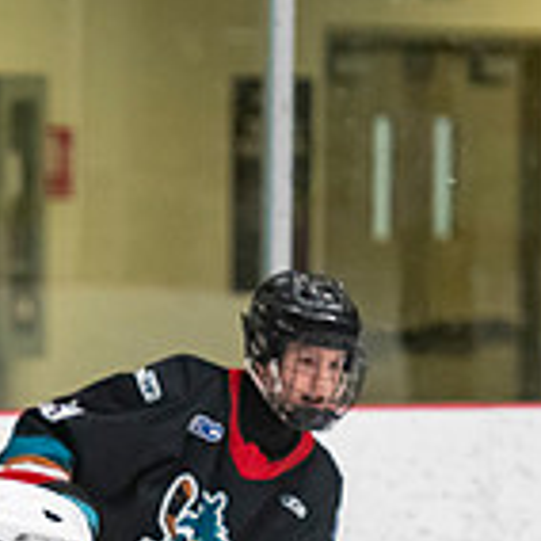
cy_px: 703
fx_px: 10344
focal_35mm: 585
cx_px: 49
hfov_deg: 3.0
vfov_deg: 3.0
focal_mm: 135
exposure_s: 1/640
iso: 2000
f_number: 3.2
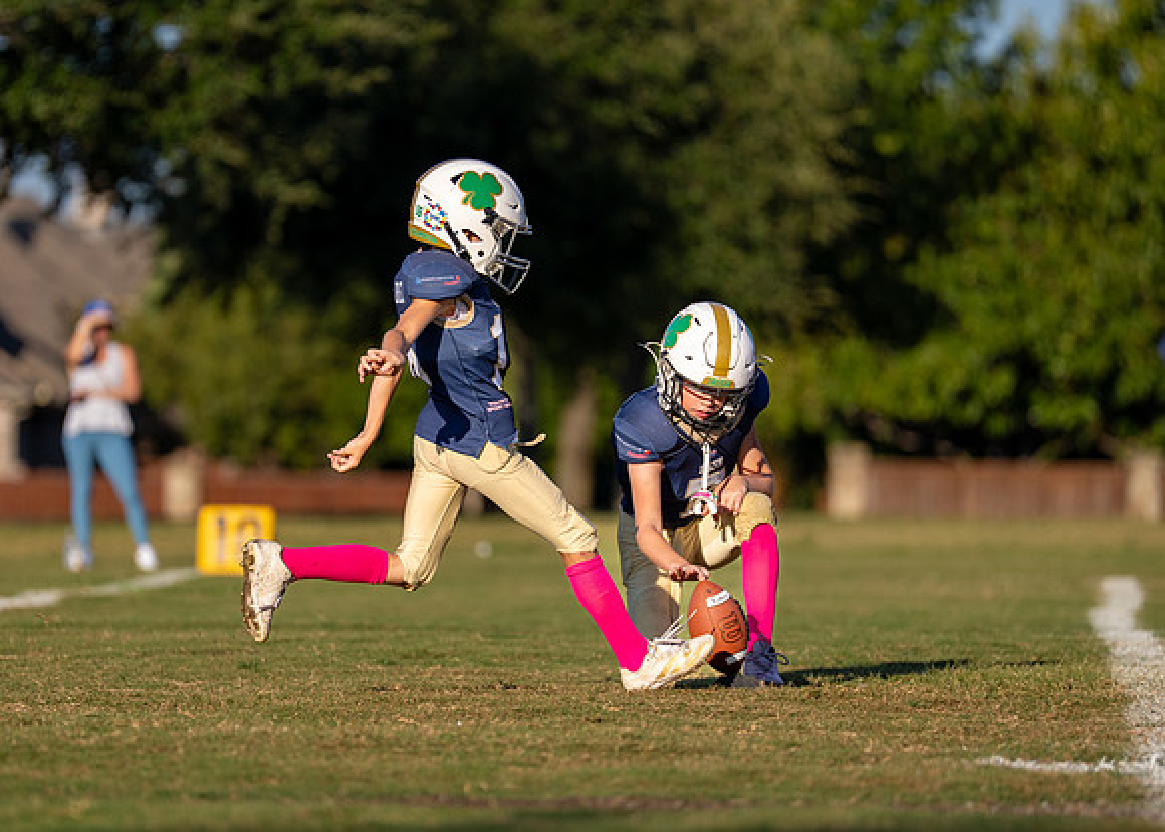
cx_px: 444
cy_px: 427
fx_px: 9766
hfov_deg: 6.8
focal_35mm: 295
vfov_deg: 4.9
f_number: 2.8
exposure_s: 1/2500
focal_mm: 200
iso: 200
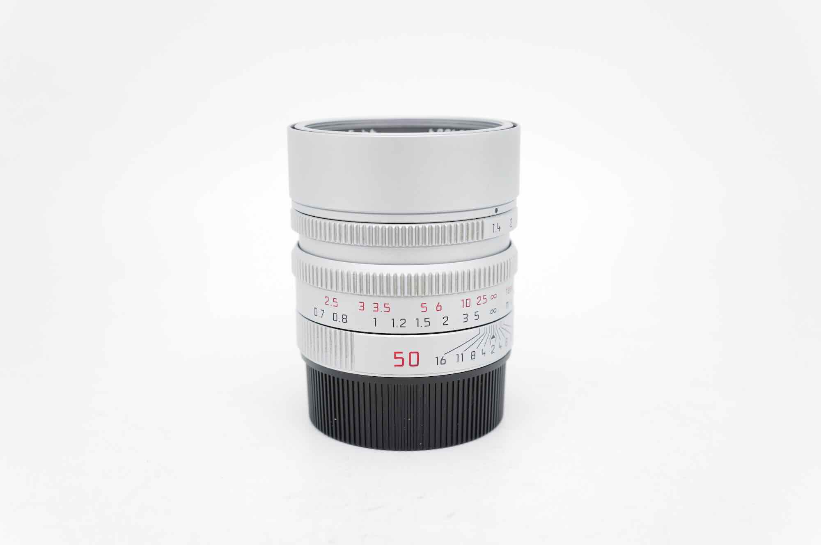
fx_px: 979
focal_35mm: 43
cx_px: 410
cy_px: 272
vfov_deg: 31.1
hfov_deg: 45.5
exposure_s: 1/80
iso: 800
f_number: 9
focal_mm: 43
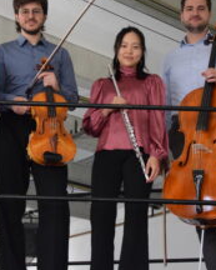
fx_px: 655
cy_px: 111
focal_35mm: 82
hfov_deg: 18.7
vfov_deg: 23.2
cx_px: 75
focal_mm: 28
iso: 3200
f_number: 4
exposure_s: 1/125
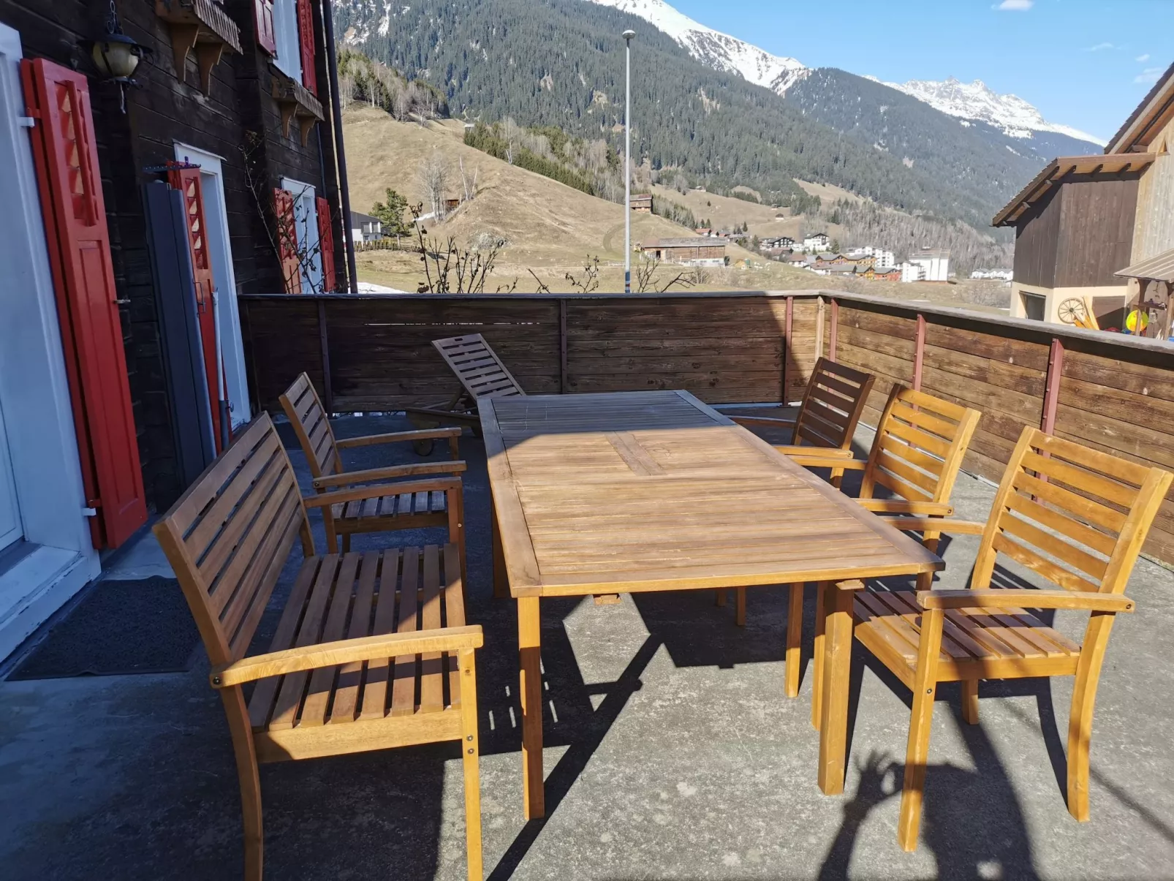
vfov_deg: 51.4
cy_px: 440
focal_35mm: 27
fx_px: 916
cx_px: 587
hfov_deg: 65.3
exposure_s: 1/2433
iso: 50
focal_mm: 5.58
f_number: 1.8
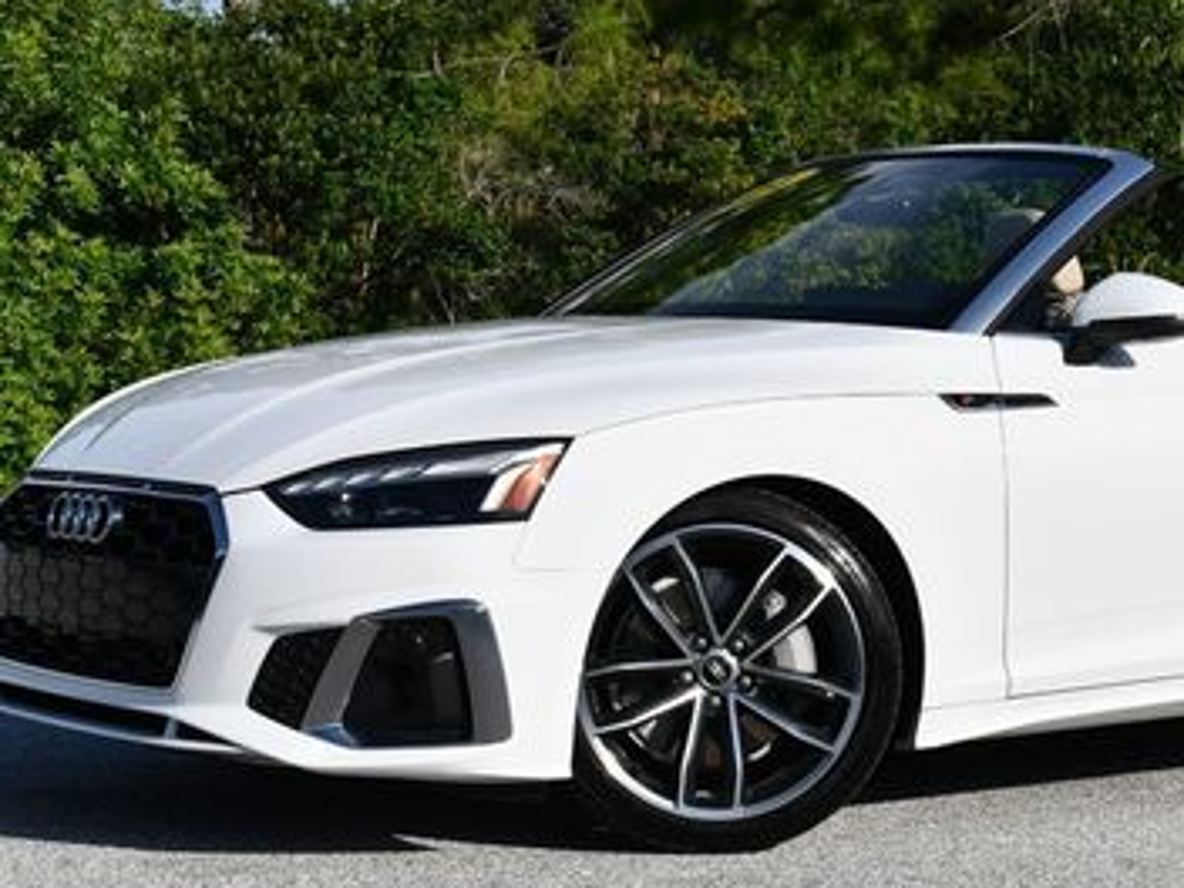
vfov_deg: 15.0
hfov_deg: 19.9
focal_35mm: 98
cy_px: 259
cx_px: 861
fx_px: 3352
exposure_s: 1/320
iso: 100
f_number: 9
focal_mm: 28
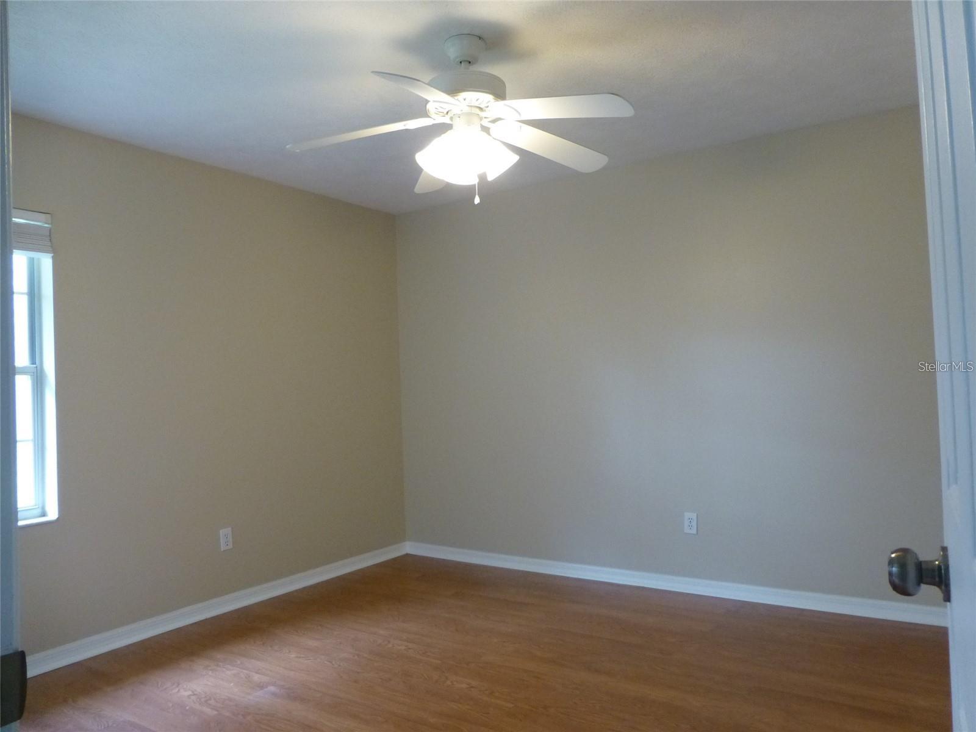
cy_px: 366
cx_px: 488
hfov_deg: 71.6
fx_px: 677
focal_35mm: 24
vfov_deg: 56.8
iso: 400
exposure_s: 1/40
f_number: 3.3
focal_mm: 4.3
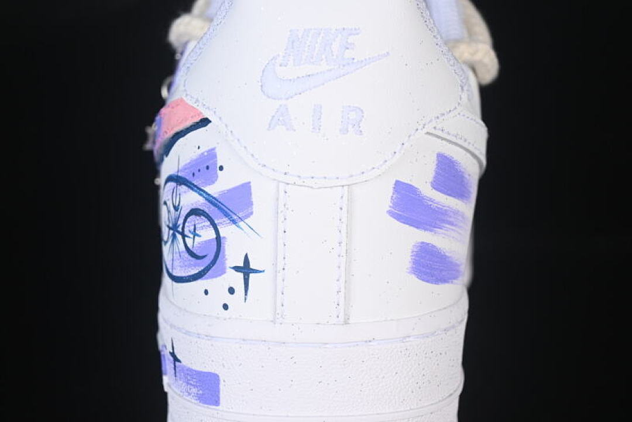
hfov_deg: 27.0
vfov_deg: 18.2
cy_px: 211
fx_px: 1317
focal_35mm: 75
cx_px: 316
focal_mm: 50
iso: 160
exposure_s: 1/100
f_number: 7.1
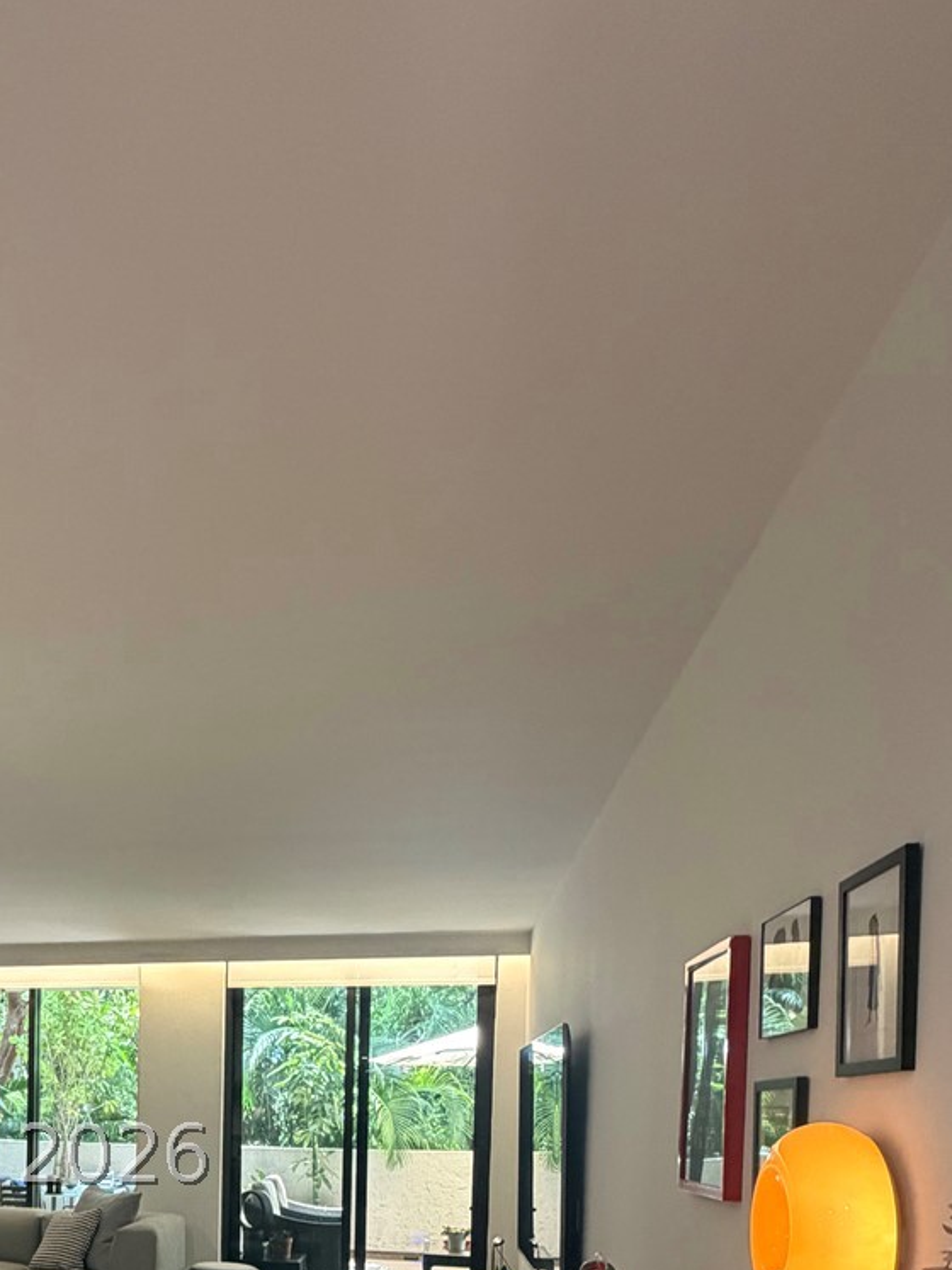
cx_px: 109
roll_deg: -1.1
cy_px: 1154
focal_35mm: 30
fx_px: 1100
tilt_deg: -2.4
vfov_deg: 52.4
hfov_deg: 43.1
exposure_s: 1/120
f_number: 2.2
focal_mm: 2.22
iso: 320
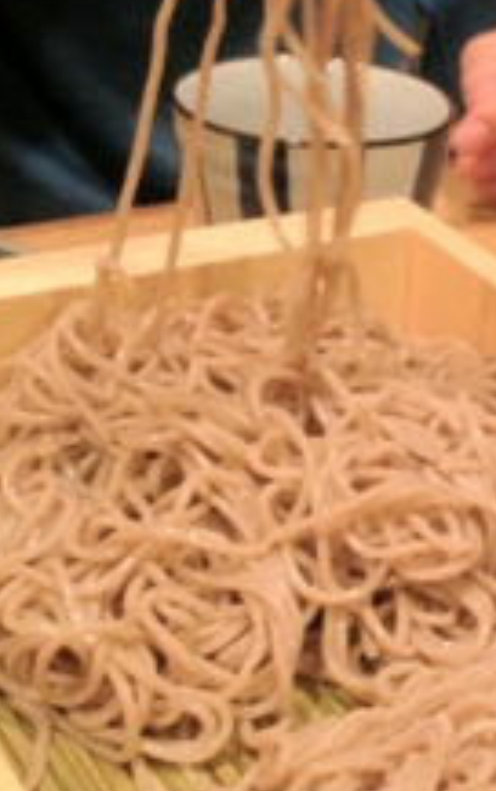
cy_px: 416
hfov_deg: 16.3
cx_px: 598
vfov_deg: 26.8
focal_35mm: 77
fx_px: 1662
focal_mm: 4.28
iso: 250
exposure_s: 1/20
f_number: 2.4
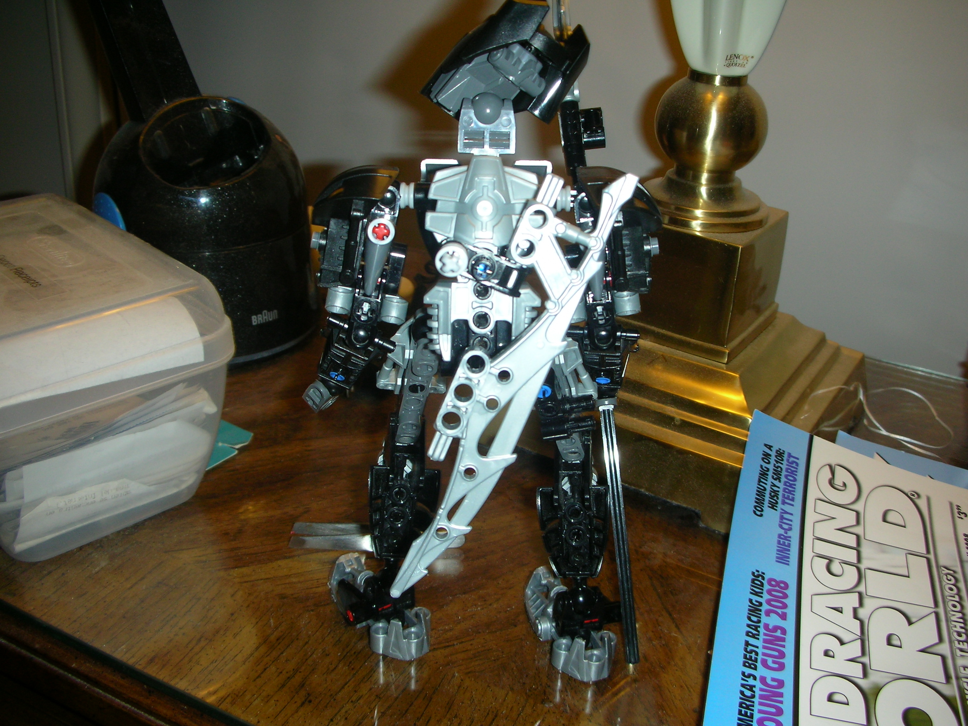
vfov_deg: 40.7
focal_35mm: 35
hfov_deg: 52.6
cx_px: 484
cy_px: 363
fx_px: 979
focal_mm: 5.8
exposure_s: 1/60.1
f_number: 3
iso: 50
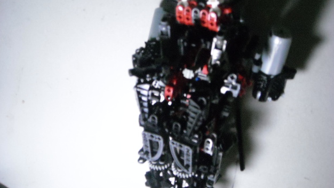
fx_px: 345
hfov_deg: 51.6
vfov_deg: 30.4
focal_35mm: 39
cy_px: 82
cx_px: 167
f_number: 2.8
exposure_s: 1/154
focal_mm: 5.7
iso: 800
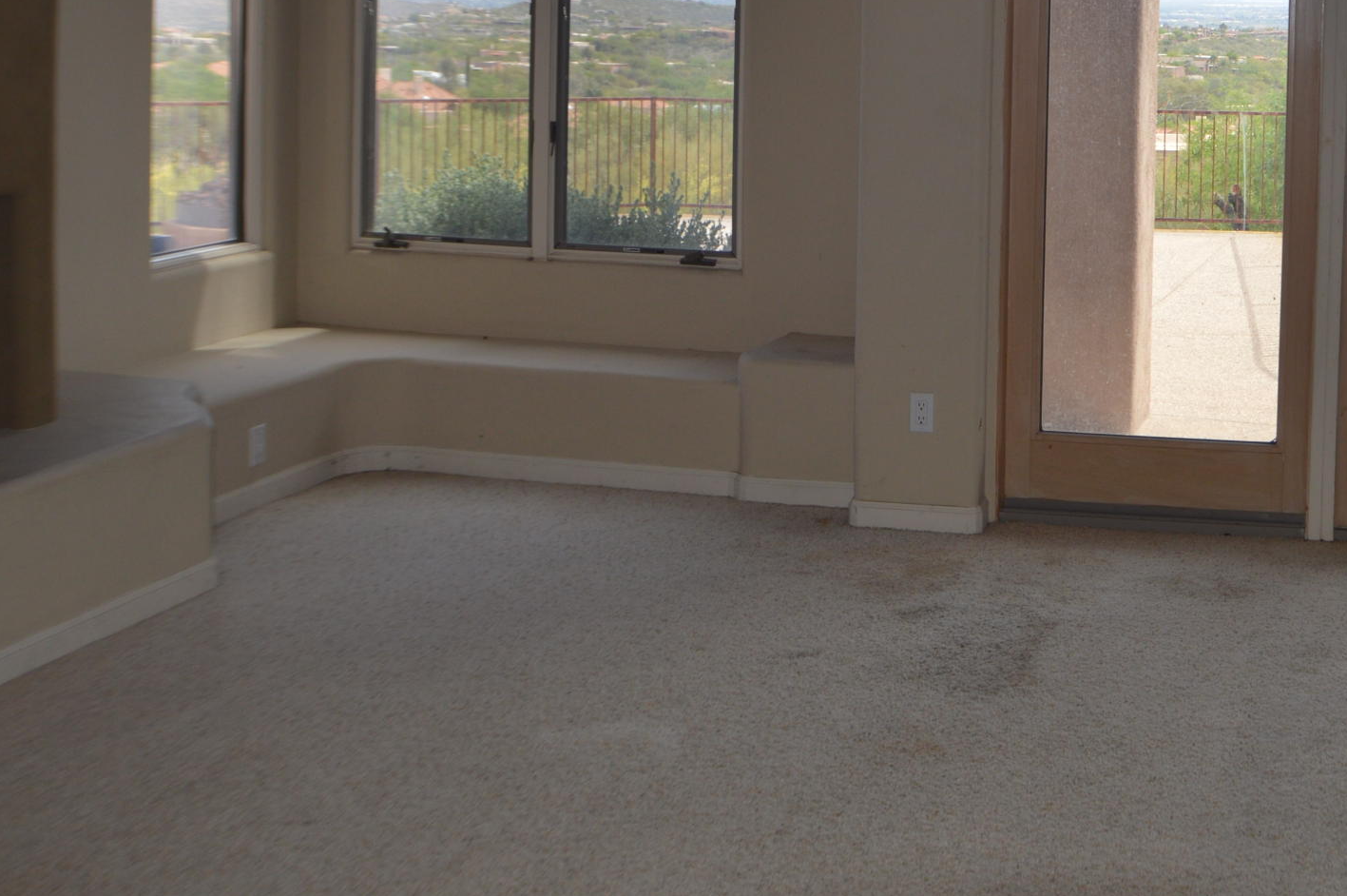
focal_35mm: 73
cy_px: -1
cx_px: 1057
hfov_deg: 27.2
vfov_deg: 18.2
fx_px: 2731
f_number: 4
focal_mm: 23
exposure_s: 1/160
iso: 100
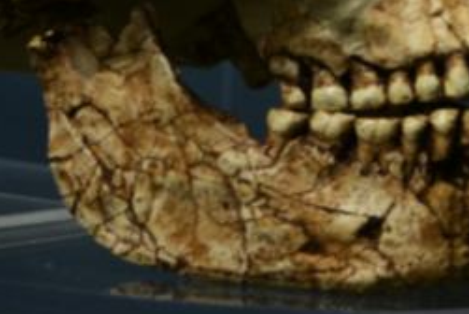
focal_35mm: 199
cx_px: 596
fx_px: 2596
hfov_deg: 10.1
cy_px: -158
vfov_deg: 6.8
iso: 250
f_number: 4.5
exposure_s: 1/25
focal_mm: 50
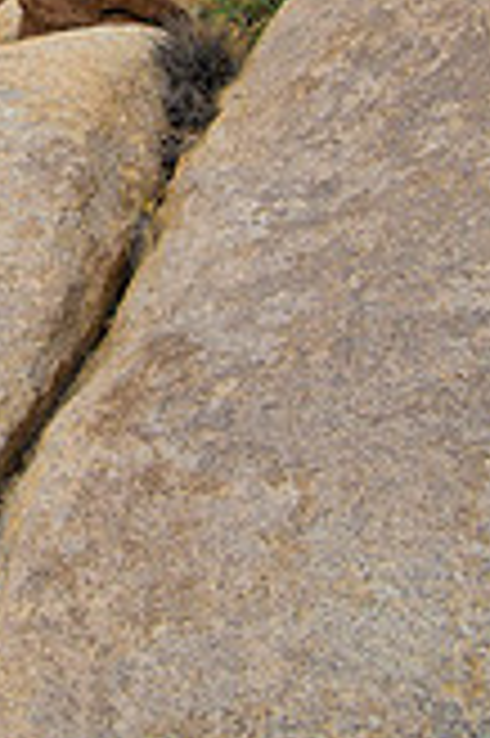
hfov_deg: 19.5
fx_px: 1350
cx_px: -72
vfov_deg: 28.1
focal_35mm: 66
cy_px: -54
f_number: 4
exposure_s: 1/1600
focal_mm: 24
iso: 100
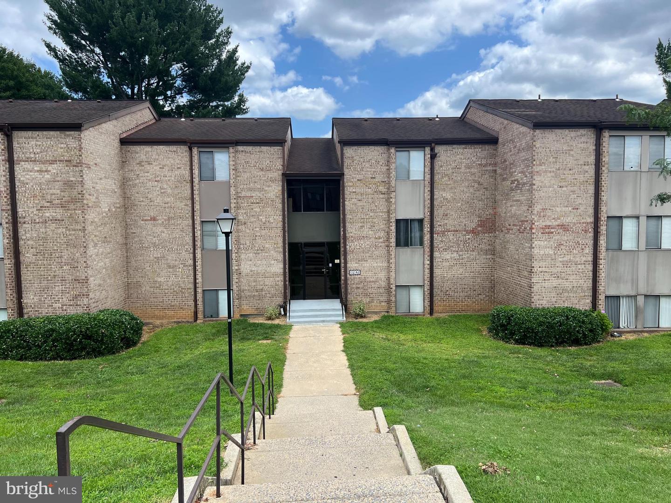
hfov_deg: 67.3
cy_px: 252
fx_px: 504
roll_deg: +0.8
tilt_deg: -4.8
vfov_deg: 53.1
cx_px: 336
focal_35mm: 26
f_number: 1.5
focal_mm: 5.7
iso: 50
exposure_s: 1/1869
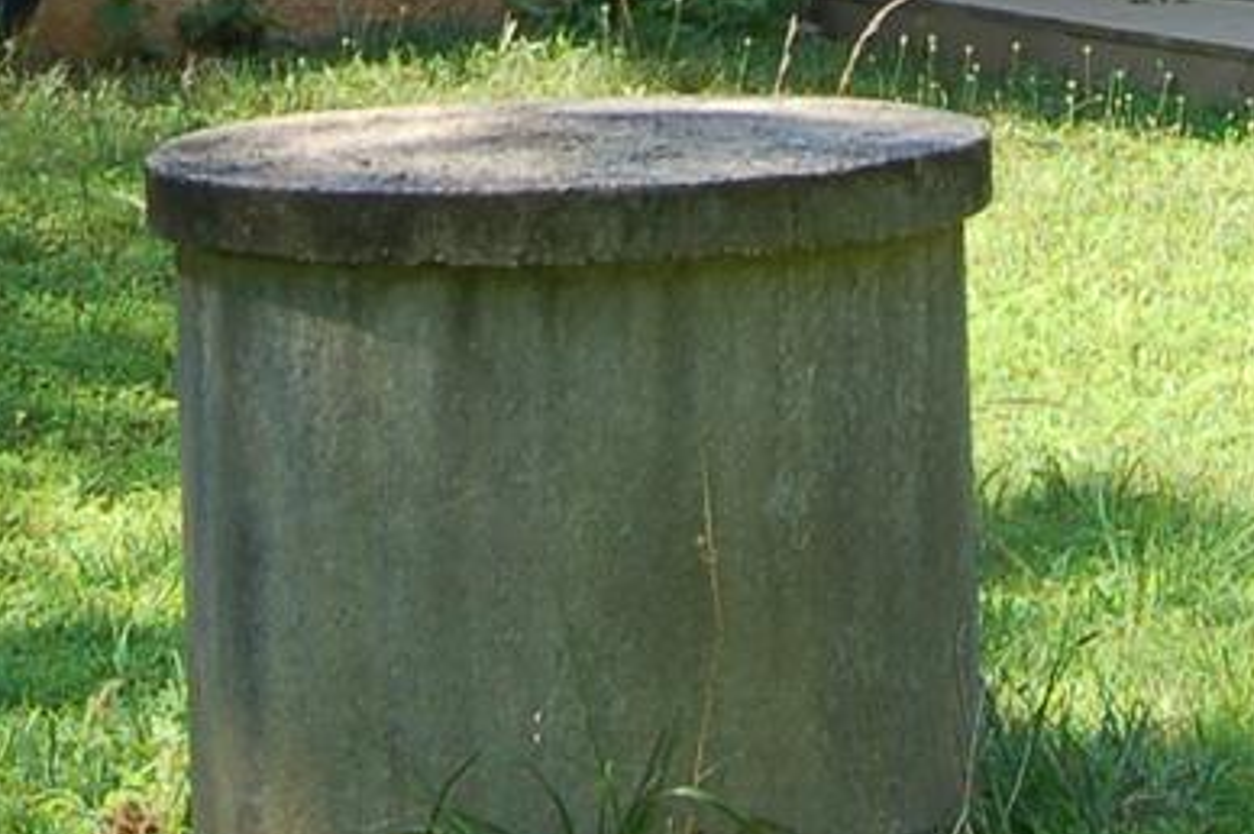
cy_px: -1052
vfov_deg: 6.9
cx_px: 440
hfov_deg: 10.8
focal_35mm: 190
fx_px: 6613
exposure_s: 1/160
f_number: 6.3
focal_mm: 24
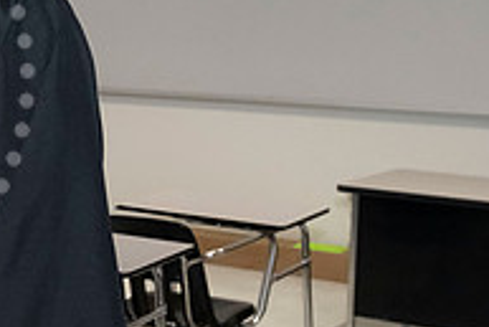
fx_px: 1427
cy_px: 75
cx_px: -208
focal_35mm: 105
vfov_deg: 13.0
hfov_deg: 17.7
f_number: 7.1
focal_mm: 35
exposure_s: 1/200
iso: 6400
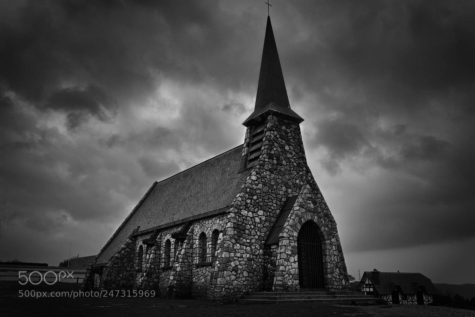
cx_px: 238
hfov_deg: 61.9
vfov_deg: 43.6
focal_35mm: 30
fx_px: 396
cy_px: 158
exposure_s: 1/500
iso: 200
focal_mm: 30
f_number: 4
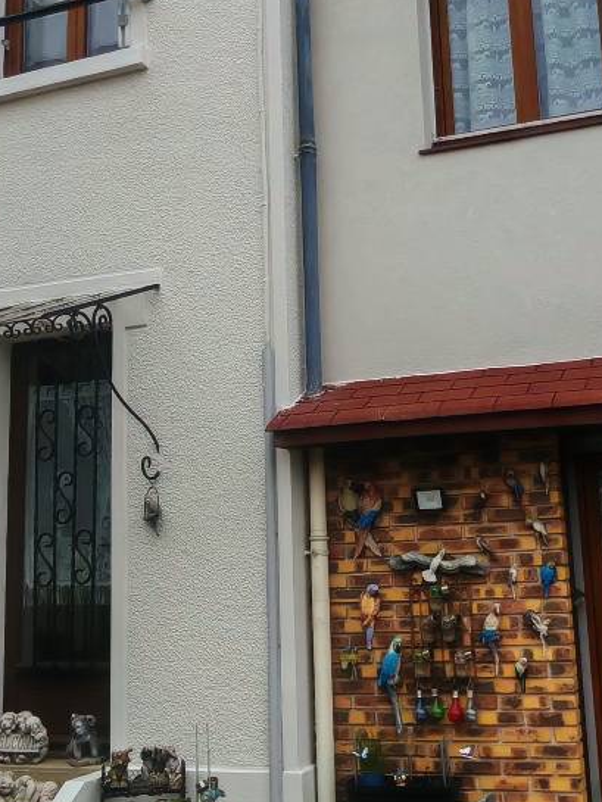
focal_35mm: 47
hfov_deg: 30.8
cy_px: 344
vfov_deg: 40.3
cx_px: 372
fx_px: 1089
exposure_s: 1/210
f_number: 2.2
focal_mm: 1.96
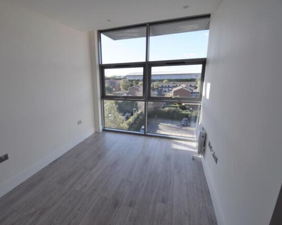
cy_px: 113
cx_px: 118
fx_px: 142
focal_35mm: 17
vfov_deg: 76.9
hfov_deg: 88.9
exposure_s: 1/250
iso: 360
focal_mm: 10
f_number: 8
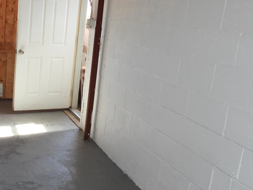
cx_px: -25
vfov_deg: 27.5
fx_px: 387
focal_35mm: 53
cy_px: 116
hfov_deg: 32.0
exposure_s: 1/30
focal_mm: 4.3
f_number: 2.8
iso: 160
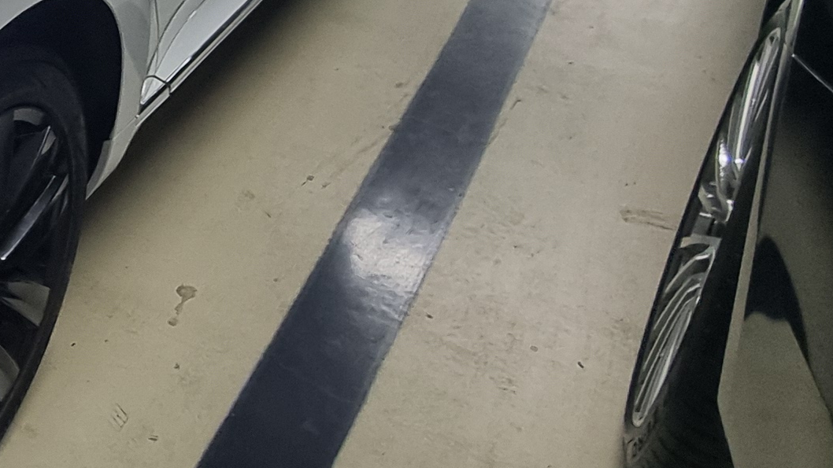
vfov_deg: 21.4
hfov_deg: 31.5
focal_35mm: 54
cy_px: -9
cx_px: -194
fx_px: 1193
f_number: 2.2
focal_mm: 2.2
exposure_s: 1/60
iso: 200
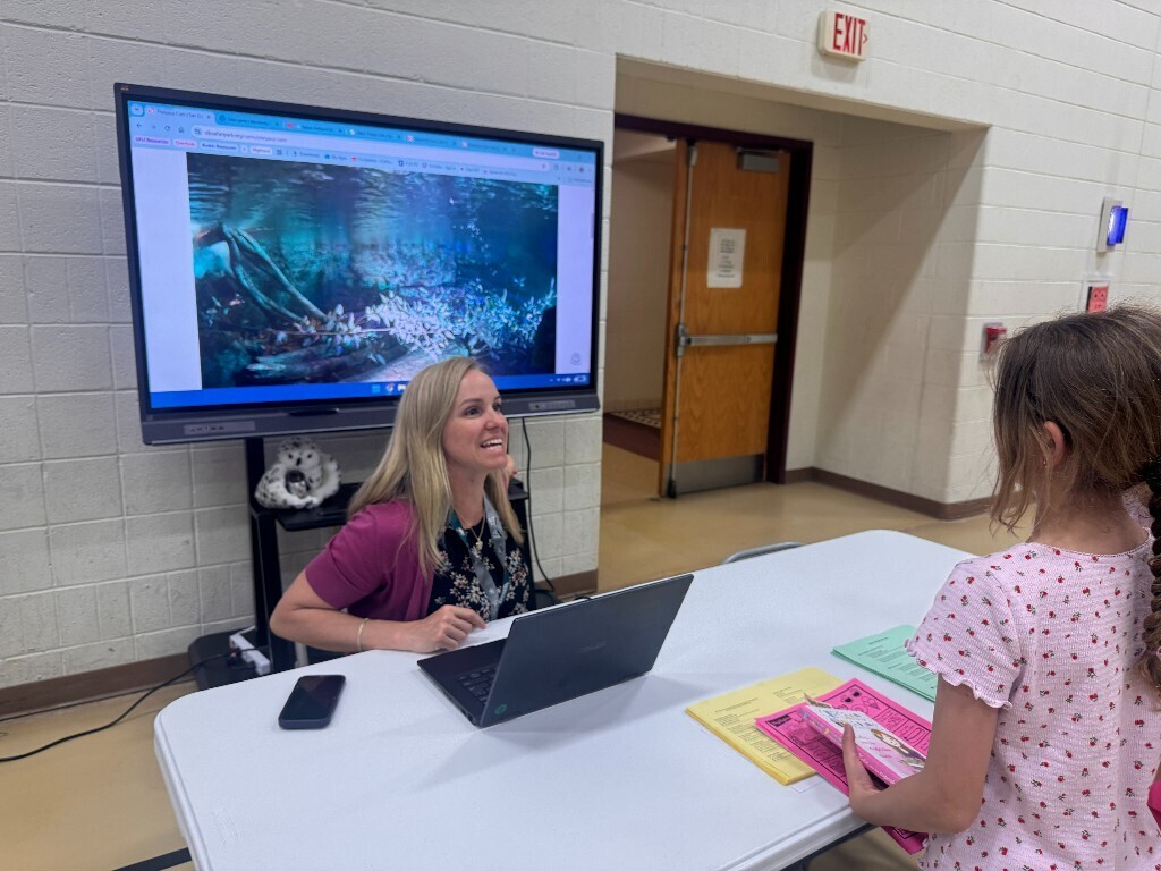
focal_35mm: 24
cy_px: 436
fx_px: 805
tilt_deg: -13.0
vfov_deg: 56.8
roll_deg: -1.4
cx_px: 580
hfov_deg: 71.6
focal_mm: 6.76
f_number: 1.78
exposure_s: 1/60
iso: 200
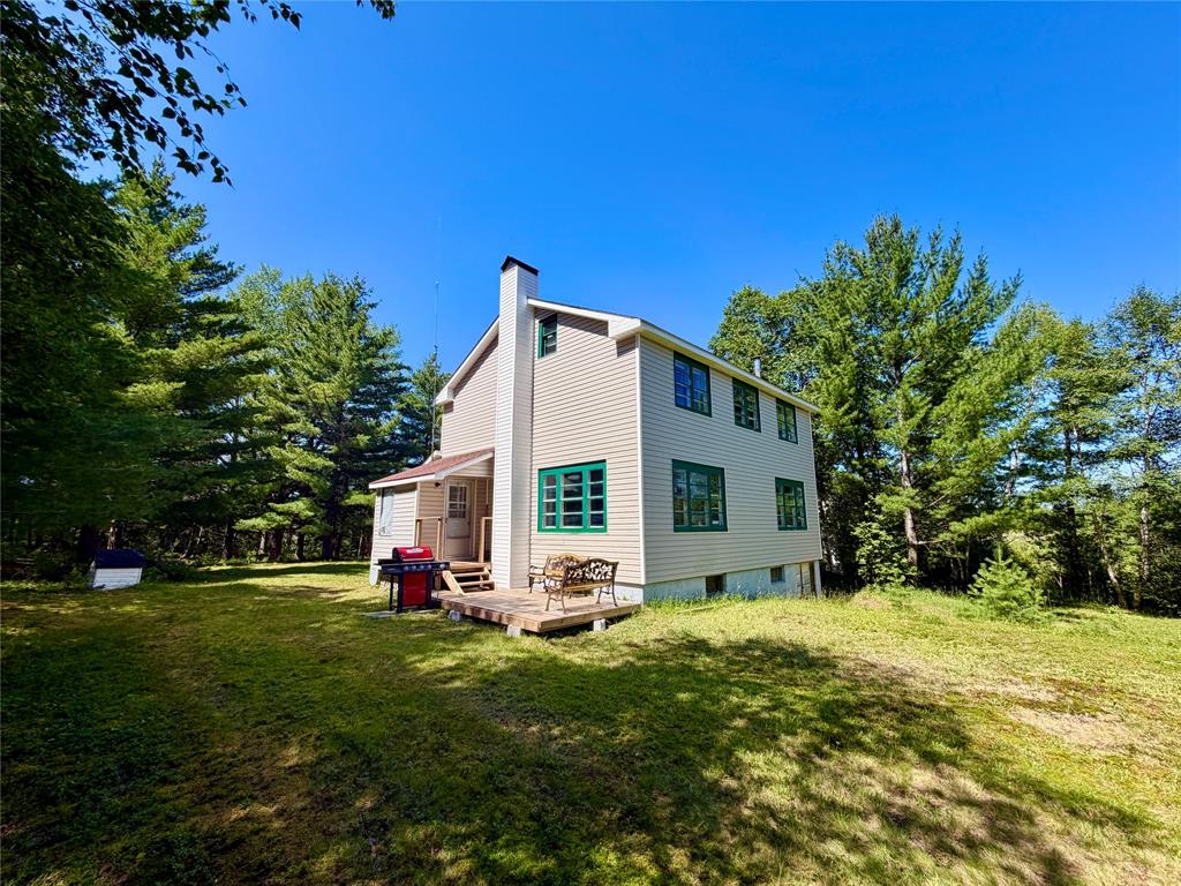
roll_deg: +0.1
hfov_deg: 102.1
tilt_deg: +10.0
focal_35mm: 14
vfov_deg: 85.7
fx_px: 478
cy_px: 443
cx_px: 590
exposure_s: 1/770
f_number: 2.2
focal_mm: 2.22
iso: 40
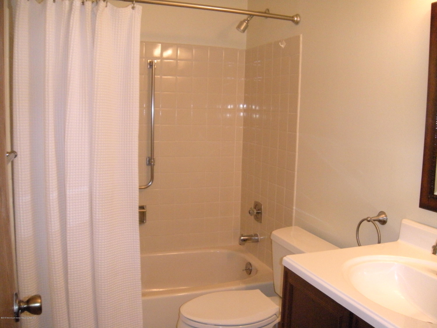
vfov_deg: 40.7
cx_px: 218
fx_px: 442
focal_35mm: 35
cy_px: 164
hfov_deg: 52.6
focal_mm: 5.9
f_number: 3.8
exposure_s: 1/30
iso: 400
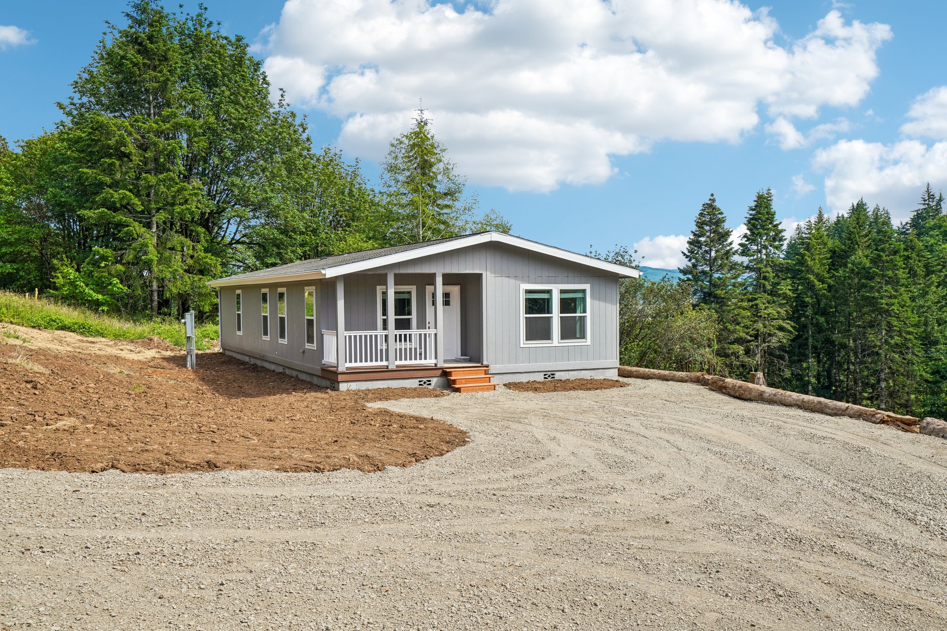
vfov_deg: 37.8
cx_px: 474
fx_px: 921
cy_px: 316
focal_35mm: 35
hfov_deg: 54.4
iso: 400
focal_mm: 35
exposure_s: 1/1000
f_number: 8
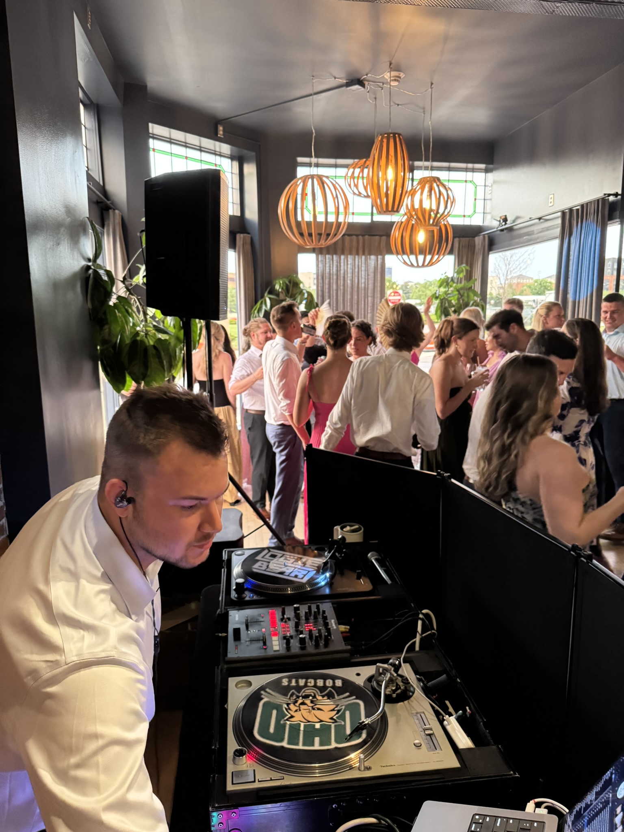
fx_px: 577
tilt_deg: -11.2
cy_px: 416
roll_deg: +1.0
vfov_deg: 71.6
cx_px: 312
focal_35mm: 24
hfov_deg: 56.8
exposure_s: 1/40
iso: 800
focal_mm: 6.76
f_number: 1.78
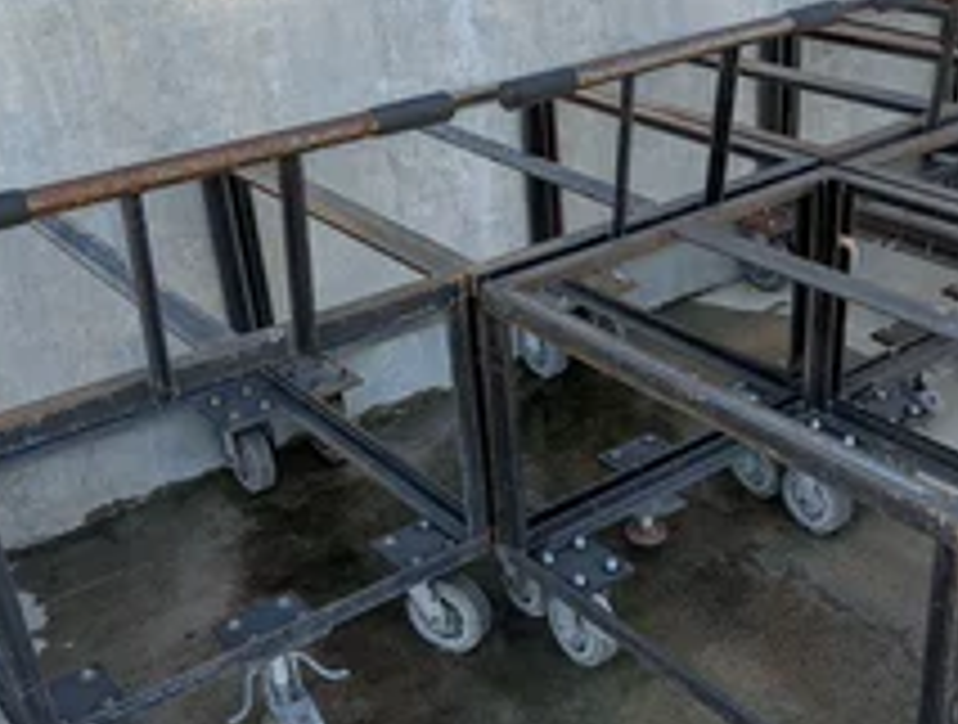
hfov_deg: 41.6
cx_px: 616
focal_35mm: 45
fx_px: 1249
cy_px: 447
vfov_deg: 32.2
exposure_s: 1/218
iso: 26
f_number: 1.68
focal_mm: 6.9
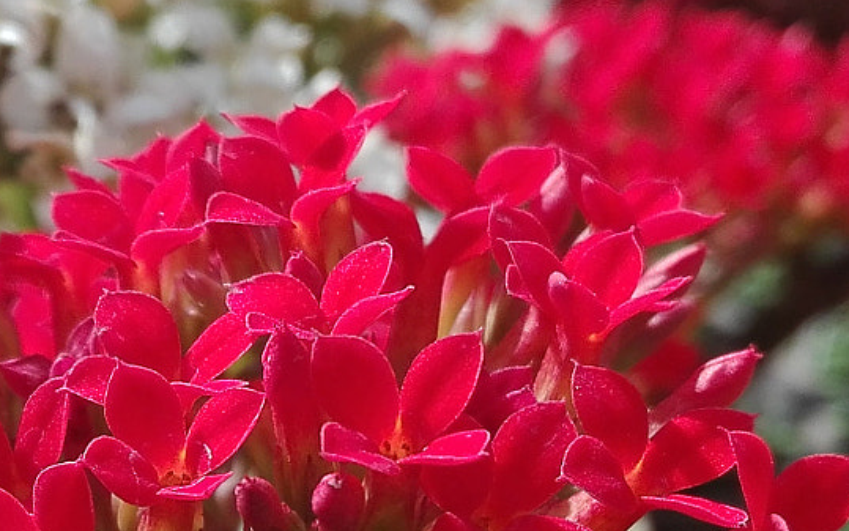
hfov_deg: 24.0
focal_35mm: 85
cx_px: 178
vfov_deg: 15.1
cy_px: 551
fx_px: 1967
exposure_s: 1/1109
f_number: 2
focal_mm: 3.79
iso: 100
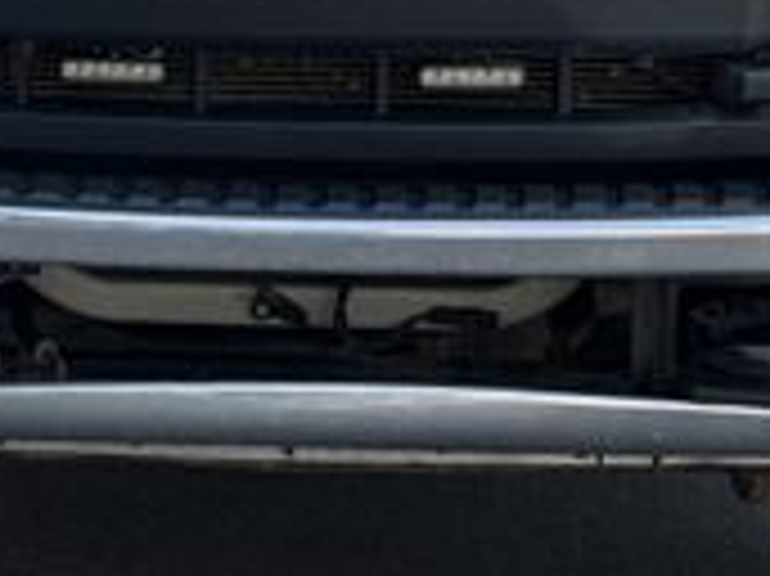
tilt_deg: -7.5
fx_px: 4001
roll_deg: +0.9
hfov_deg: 11.0
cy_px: -176
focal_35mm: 180
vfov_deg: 8.1
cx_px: 149
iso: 80
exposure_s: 1/1149
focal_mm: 6.76
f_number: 1.78
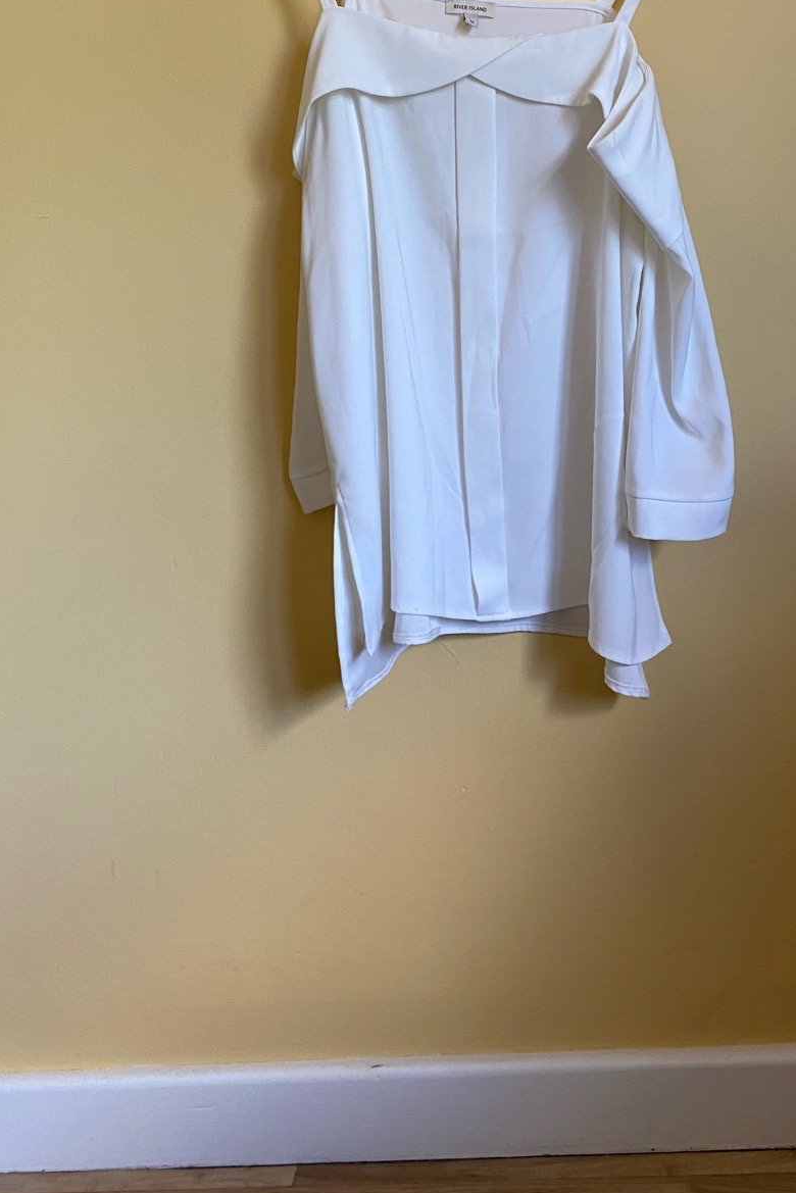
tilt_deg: -8.8
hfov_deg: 35.7
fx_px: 1226
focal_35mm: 37
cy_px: 449
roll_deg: +3.1
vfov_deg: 51.4
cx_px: 512
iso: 125
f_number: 1.8
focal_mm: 4.25
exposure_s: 1/86
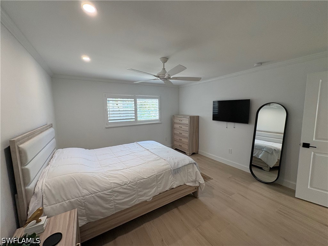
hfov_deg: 102.1
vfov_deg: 85.7
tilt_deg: -6.0
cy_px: 123
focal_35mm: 14
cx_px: 164
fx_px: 133
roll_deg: +2.0
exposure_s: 1/120
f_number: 2.2
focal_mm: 2.22
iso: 125
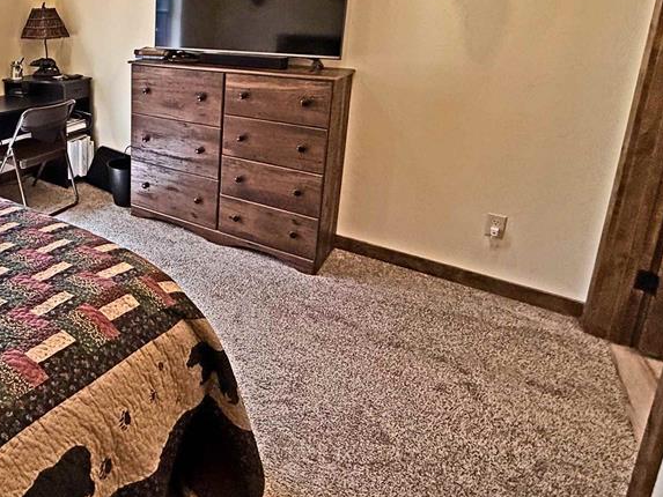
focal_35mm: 25
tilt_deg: -12.5
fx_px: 479
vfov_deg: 52.0
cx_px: 111
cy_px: 111
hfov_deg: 62.1
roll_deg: +1.4
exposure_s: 1/120
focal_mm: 2.22
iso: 125
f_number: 2.2
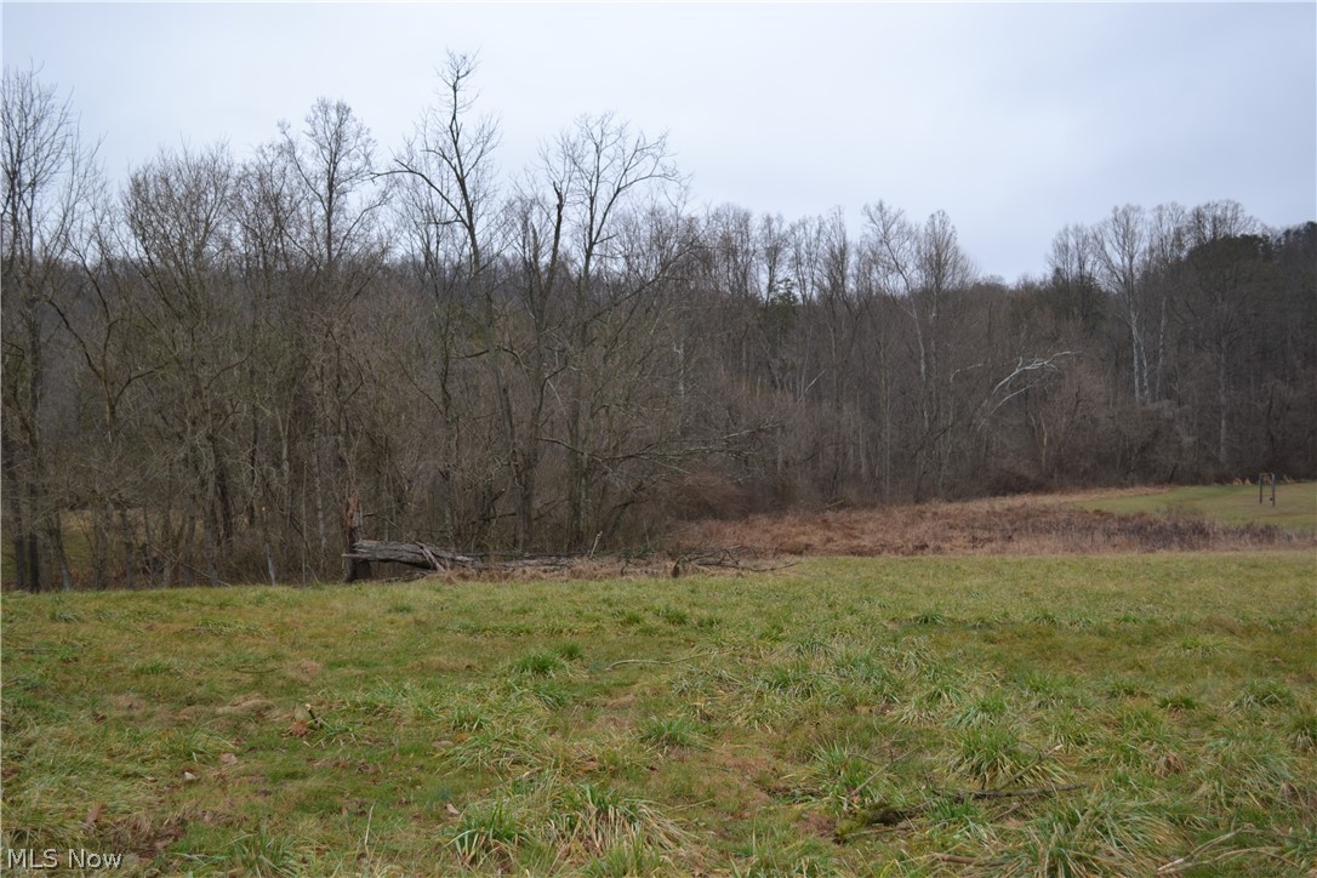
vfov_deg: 34.2
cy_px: 439
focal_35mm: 39
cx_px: 658
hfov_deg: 49.6
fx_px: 1427
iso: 160
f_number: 4.2
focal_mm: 26
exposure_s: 1/125
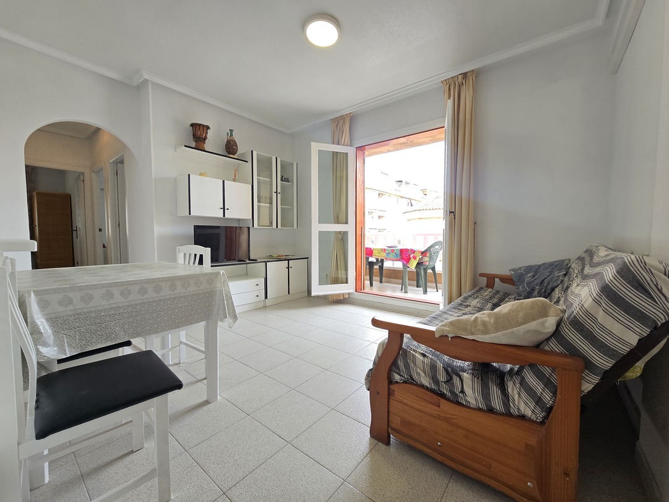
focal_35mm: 13
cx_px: 334
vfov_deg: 89.9
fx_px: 251
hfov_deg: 106.2
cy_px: 251
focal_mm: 2.2
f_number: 2.2
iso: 64
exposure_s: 1/100
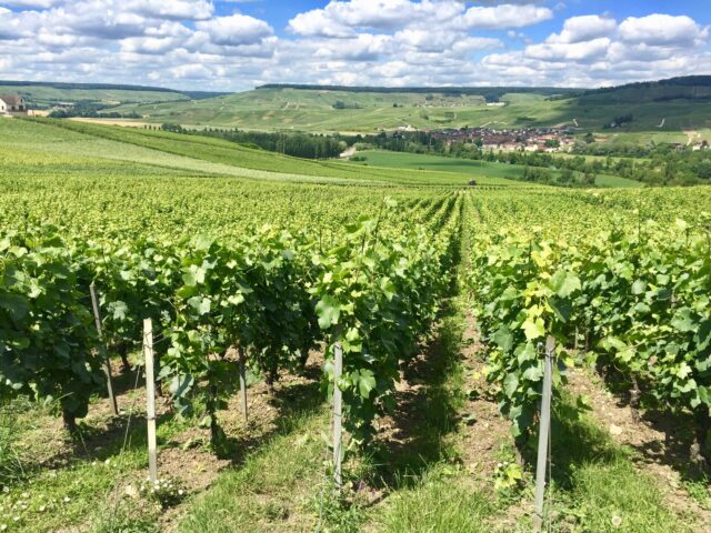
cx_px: 356
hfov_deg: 61.7
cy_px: 266
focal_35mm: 29
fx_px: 596
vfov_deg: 48.2
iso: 32
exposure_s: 1/2326
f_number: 2.2
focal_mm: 4.15
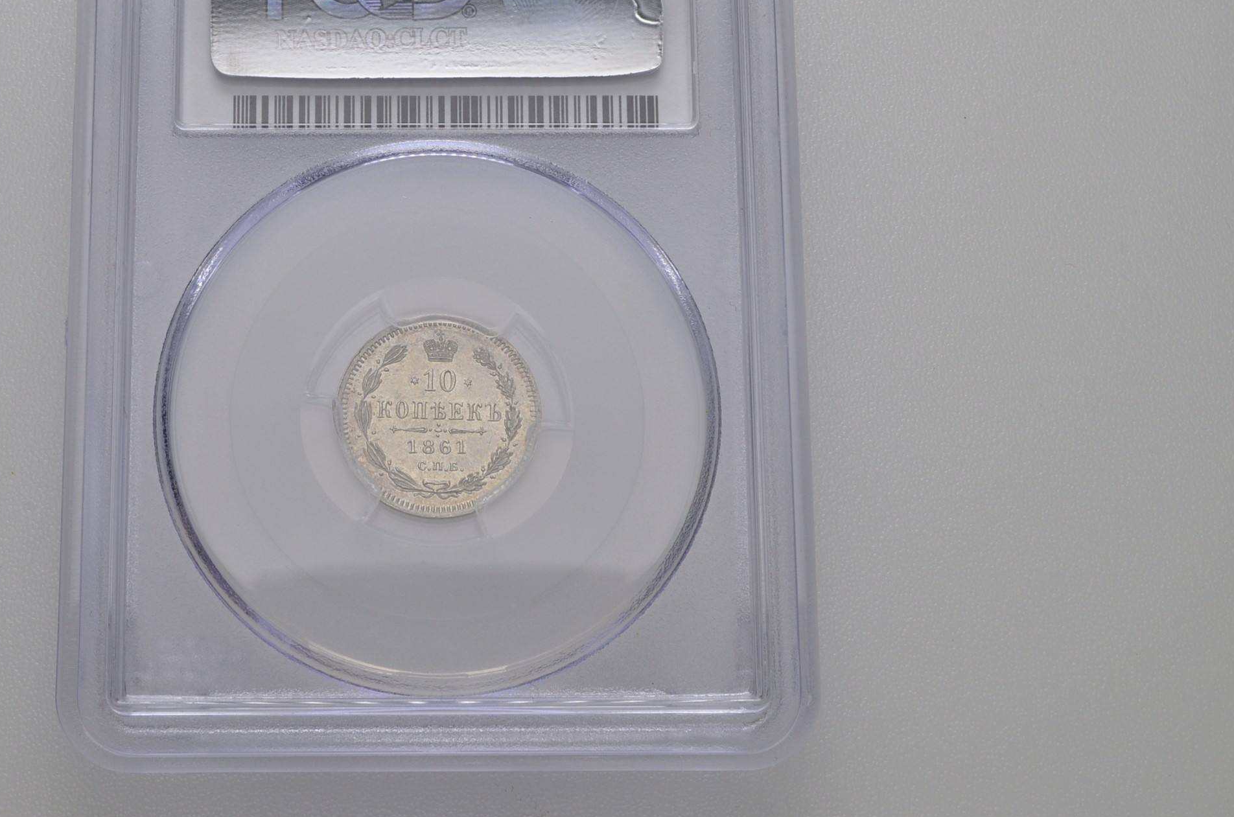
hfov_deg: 30.4
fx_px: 2258
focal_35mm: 66
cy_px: 337
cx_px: 436
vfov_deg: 20.5
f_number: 14
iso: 400
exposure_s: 1/200
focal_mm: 34
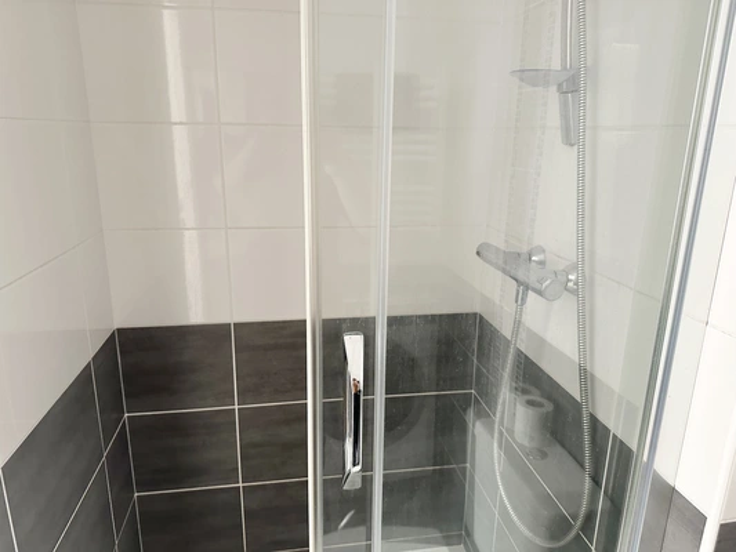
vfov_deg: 56.8
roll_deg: -1.6
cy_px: 276
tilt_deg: -16.2
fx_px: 510
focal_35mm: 24
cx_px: 368
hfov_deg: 71.6
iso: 320
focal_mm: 6.86
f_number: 1.78
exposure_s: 1/60
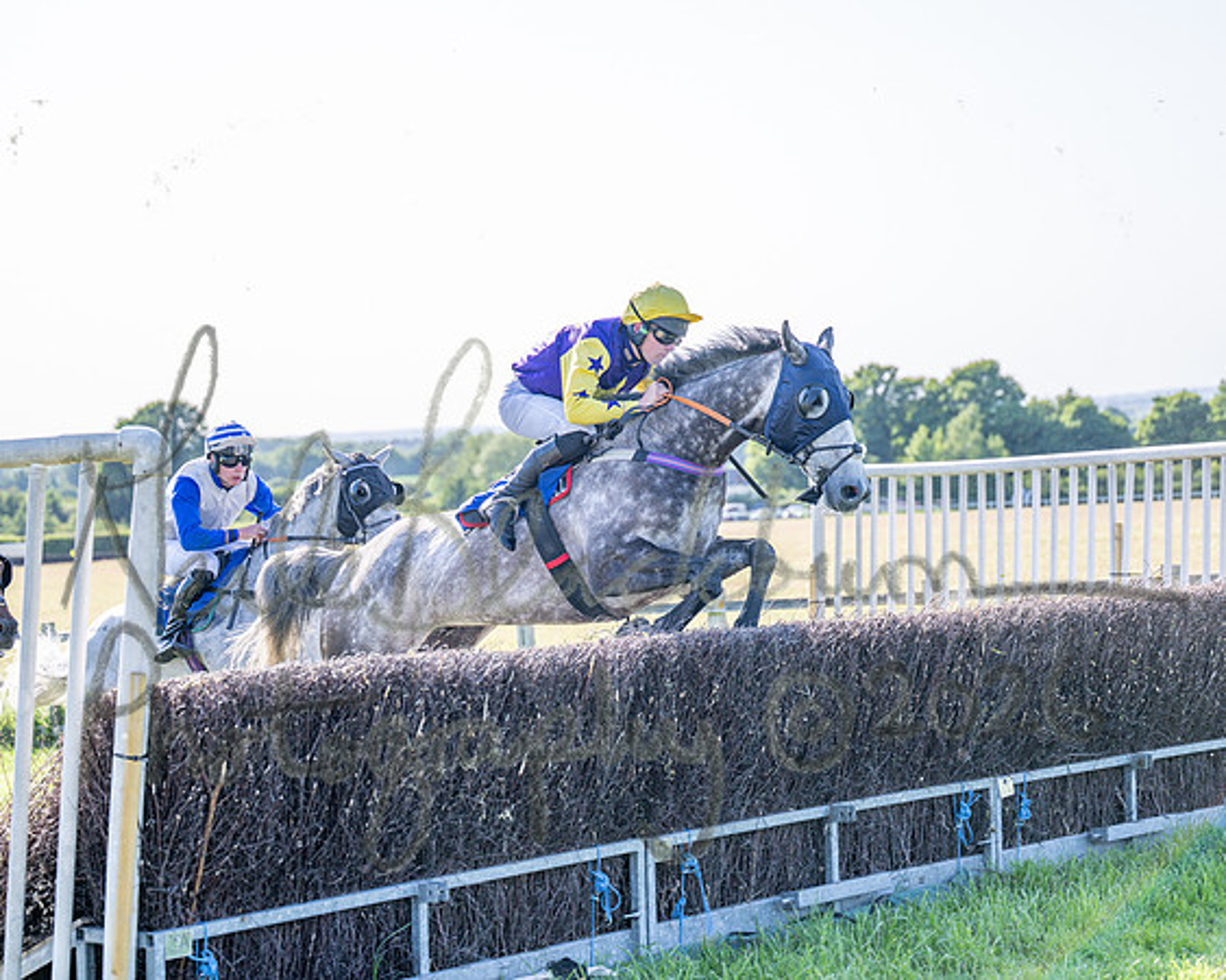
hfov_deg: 24.2
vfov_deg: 19.4
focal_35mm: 79
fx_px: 2861
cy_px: 490
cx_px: 613
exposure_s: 1/2000
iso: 200
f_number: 2.8
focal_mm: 70
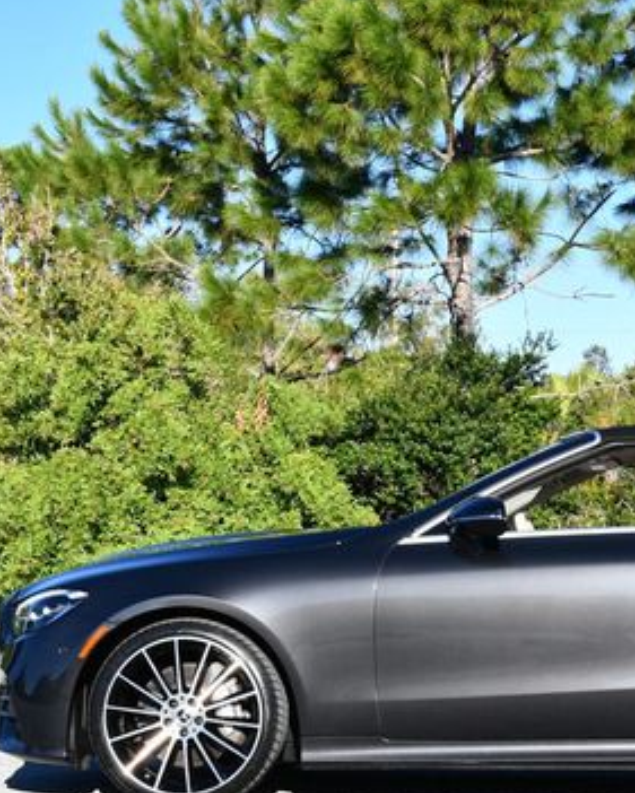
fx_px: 2254
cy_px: 459
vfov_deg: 19.9
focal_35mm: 96
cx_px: 642
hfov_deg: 15.7
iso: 180
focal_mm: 28
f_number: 8
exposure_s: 1/250
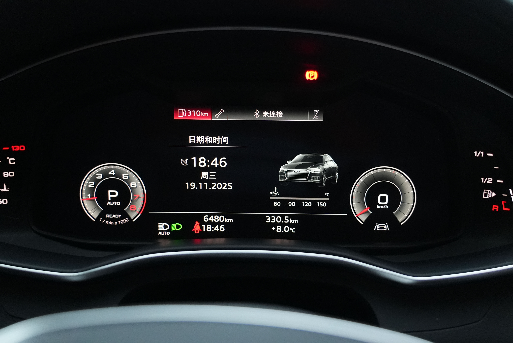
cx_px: 256
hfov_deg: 55.8
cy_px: 172
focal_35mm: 34
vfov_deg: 38.9
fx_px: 485
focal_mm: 34
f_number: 4
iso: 12800
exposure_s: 1/125
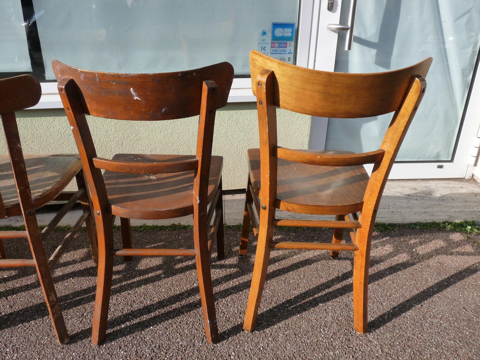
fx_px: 374
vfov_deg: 51.4
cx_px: 240
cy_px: 180
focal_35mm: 27
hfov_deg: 65.3
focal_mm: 4.8
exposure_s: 1/400
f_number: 5.6
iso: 160
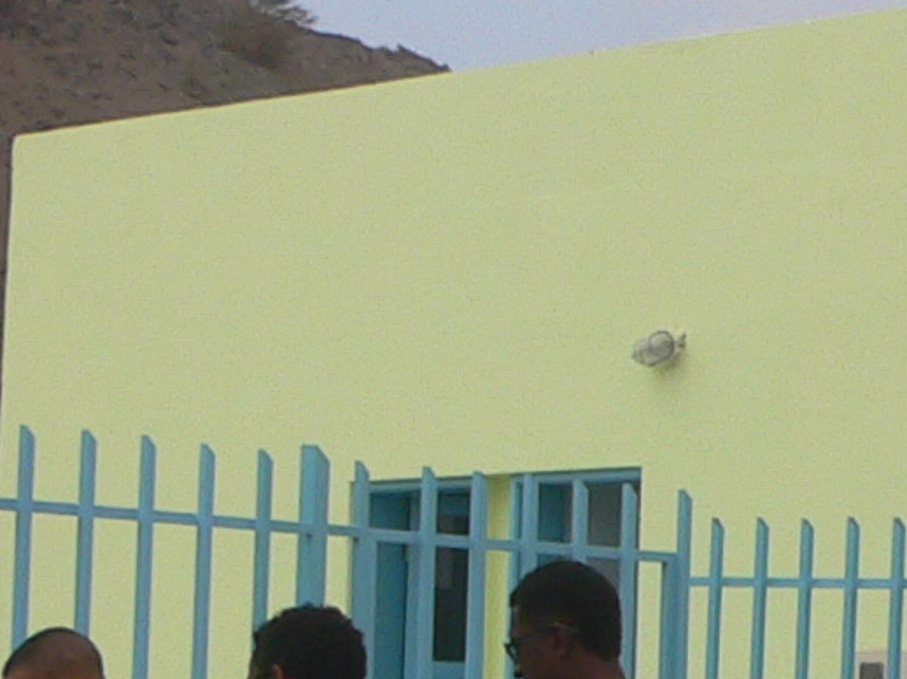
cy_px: 992
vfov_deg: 8.2
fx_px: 4662
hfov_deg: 10.9
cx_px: 1070
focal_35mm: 178
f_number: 5.2
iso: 80
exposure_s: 1/500
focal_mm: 6
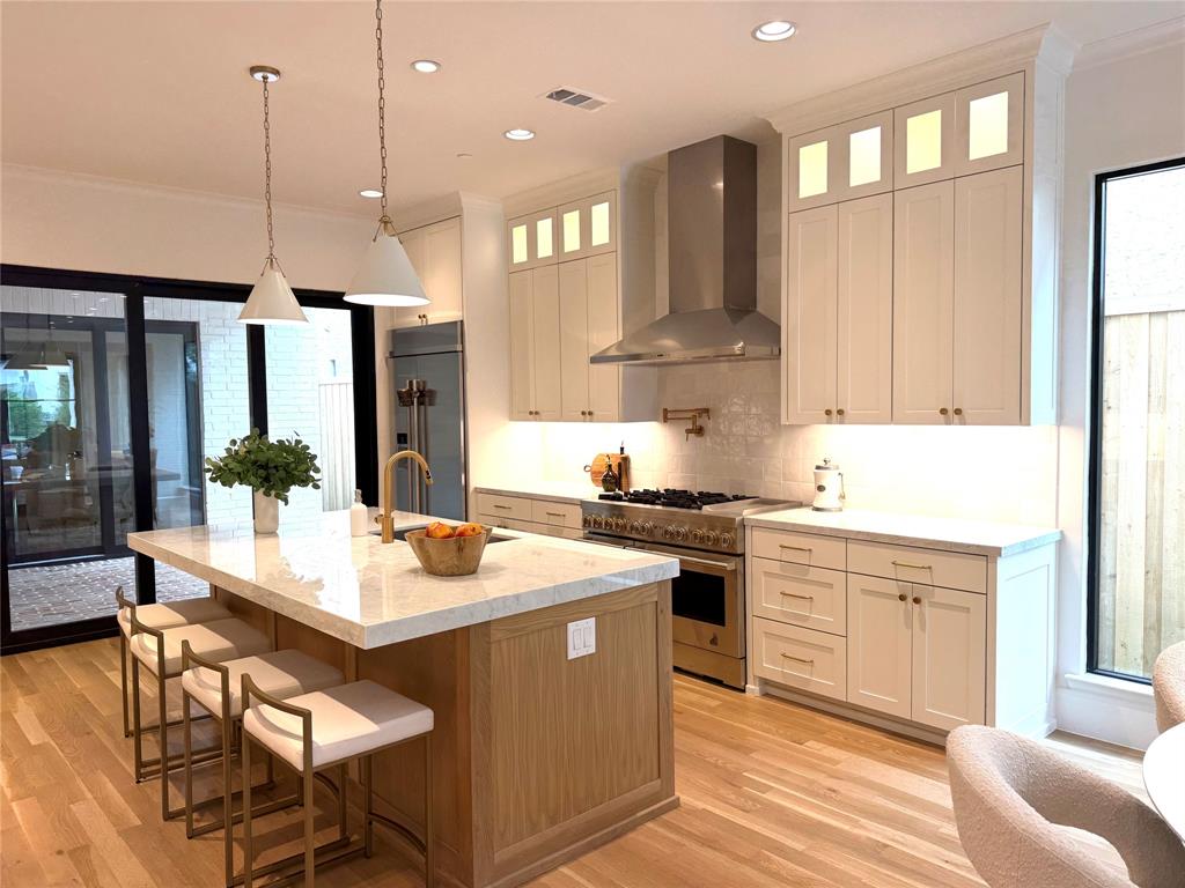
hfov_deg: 71.6
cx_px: 592
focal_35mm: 24
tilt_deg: -2.7
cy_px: 444
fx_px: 822
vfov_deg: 56.8
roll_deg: +1.0
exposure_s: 1/129
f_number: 1.78
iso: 64
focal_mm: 6.76
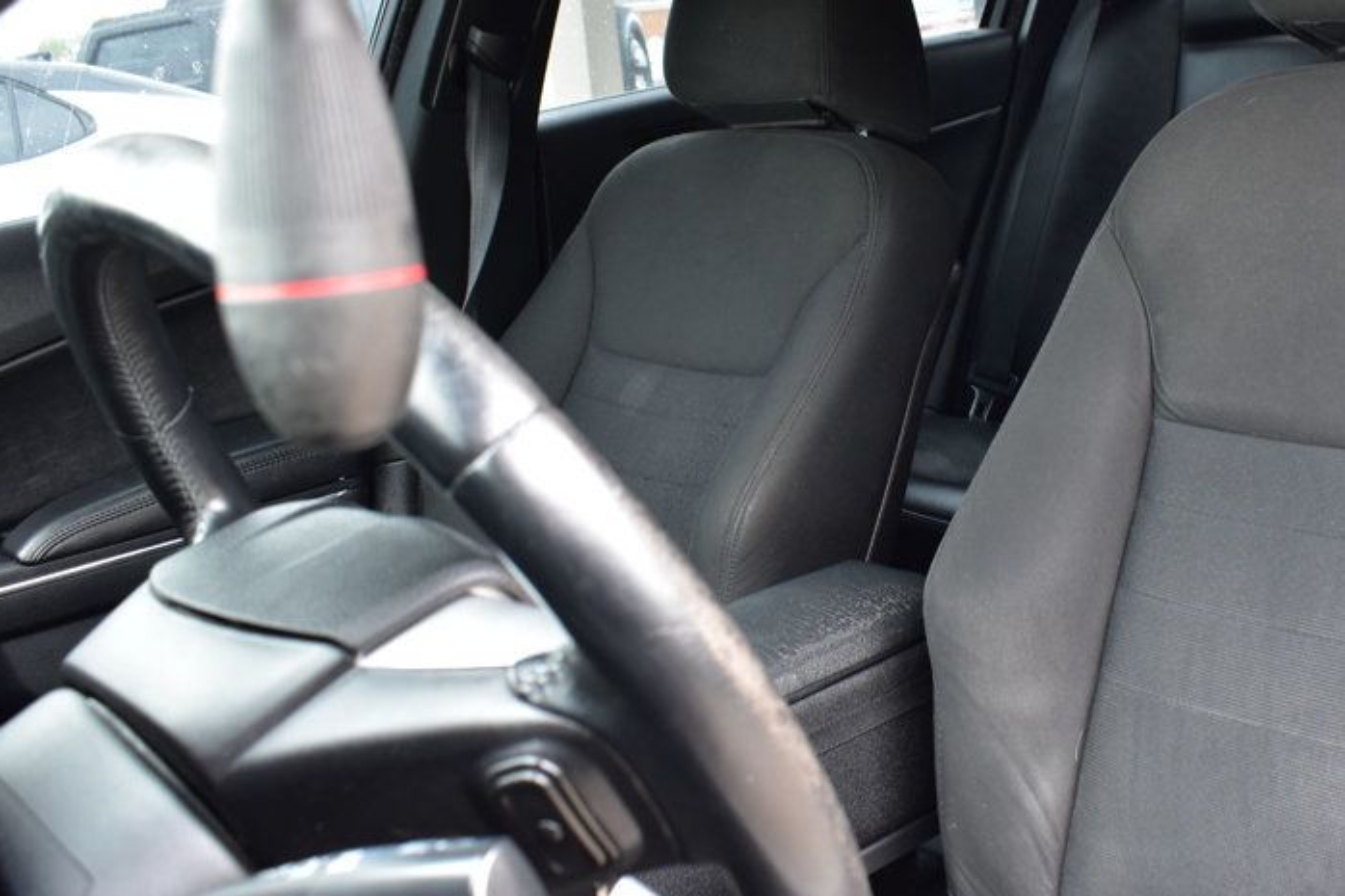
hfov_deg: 43.6
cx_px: 946
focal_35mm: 44
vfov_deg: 30.5
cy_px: 410
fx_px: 1643
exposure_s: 1/20
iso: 400
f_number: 6.3
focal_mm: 20
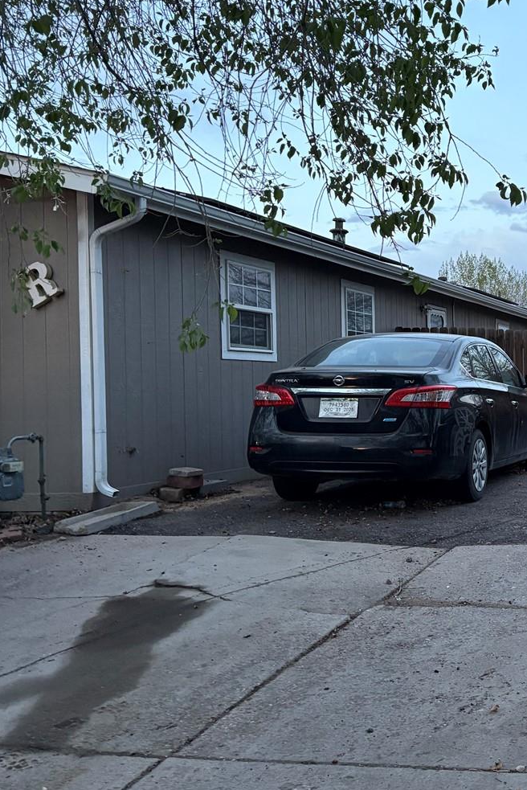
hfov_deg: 27.3
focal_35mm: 44
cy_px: 363
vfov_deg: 44.5
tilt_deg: +1.7
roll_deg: +0.6
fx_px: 965
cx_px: 615
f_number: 1.6
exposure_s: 1/60
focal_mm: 5.96
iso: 200
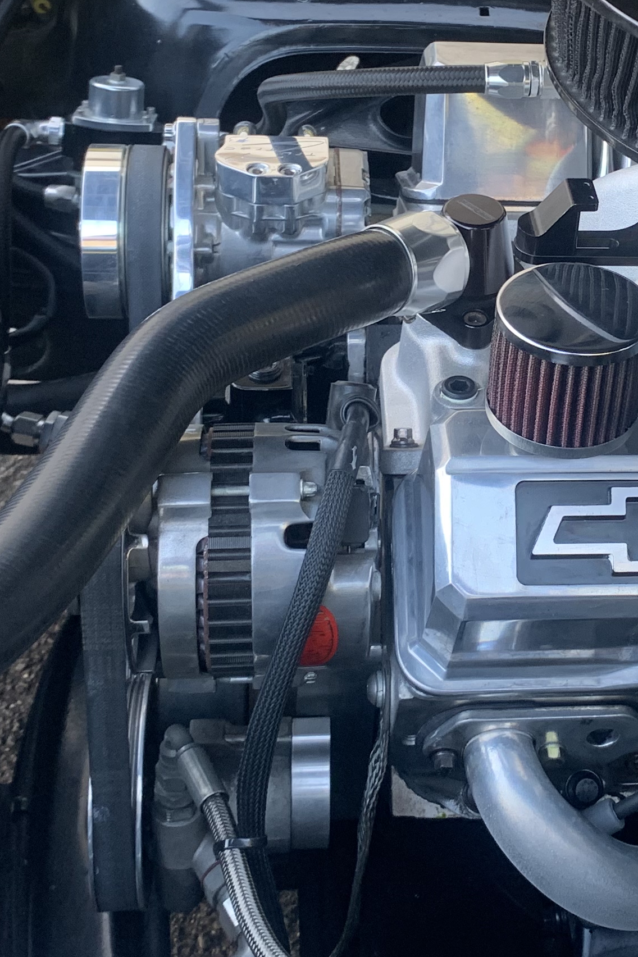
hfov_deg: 20.9
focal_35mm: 64
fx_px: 1701
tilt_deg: -37.4
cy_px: 296
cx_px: 552
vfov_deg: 31.1
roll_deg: -1.9
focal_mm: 4.25
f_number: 1.8
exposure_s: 1/71
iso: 100
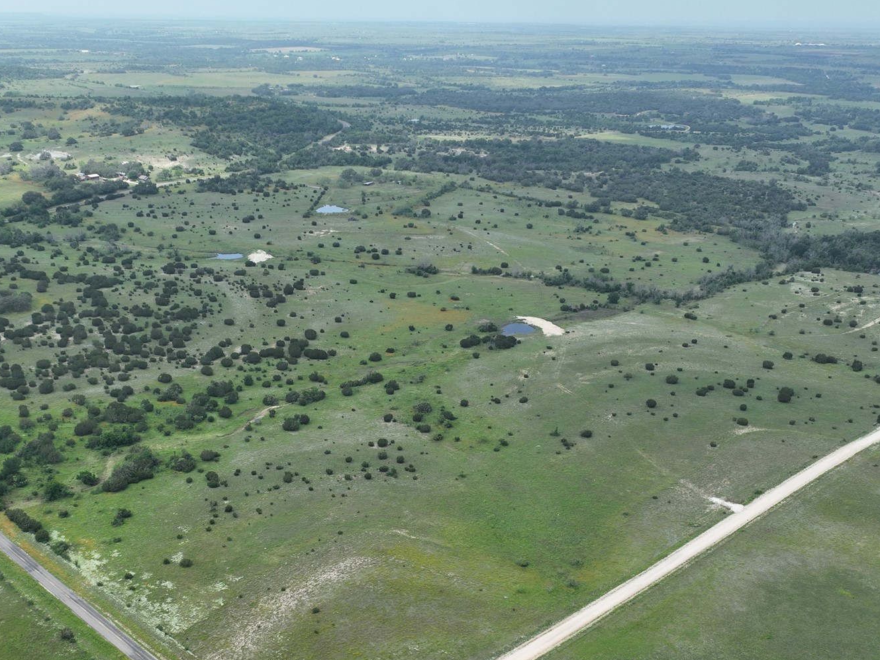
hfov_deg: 49.8
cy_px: 462
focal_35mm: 37
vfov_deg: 38.0
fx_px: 940
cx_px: 353
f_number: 2.8
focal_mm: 12.29
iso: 110
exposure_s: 1/1250
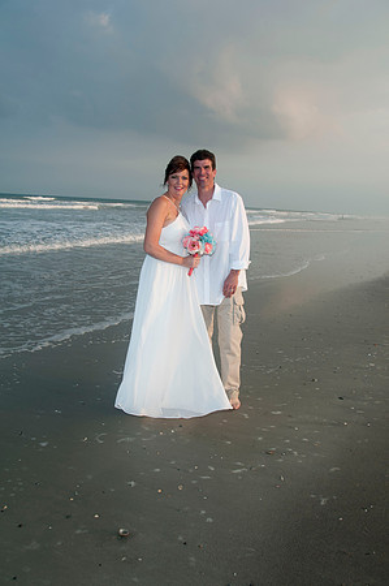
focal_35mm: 30
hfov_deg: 43.5
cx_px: 194
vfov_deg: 62.0
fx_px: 487
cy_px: 293
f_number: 5.6
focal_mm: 20
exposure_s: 1/250
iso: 100
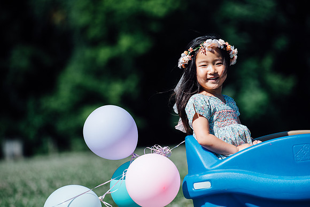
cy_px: 104
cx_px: 155
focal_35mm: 200
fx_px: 1723
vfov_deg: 6.9
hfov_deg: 10.3
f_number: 3.5
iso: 100
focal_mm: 200
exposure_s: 1/2000
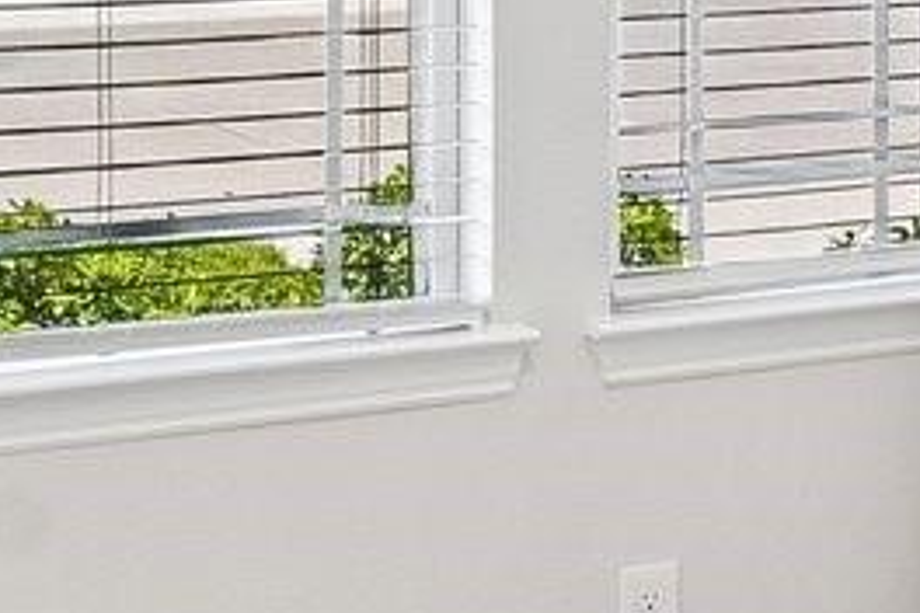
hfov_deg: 14.2
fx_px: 3472
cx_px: 1324
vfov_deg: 9.8
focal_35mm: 136
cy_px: -301
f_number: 8
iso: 400
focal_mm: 17.5
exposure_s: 1/60
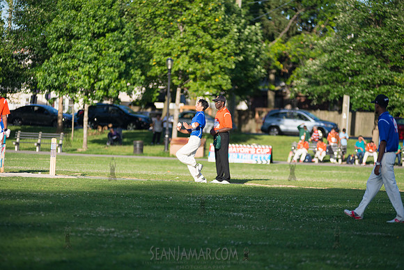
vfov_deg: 7.4
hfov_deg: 11.1
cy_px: 135
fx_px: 2076
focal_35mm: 185
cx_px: 202
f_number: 2.8
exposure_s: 1/1600
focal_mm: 185
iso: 200
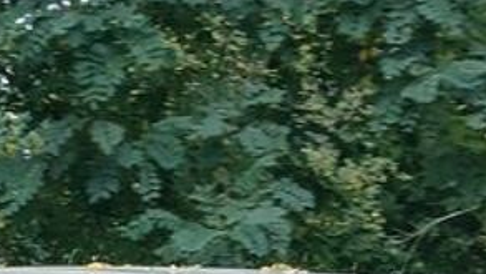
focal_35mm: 129
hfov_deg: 15.7
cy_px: 731
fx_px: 1663
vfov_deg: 8.4
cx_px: -164
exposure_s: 1/50
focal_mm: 3.98
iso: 20
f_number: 1.8
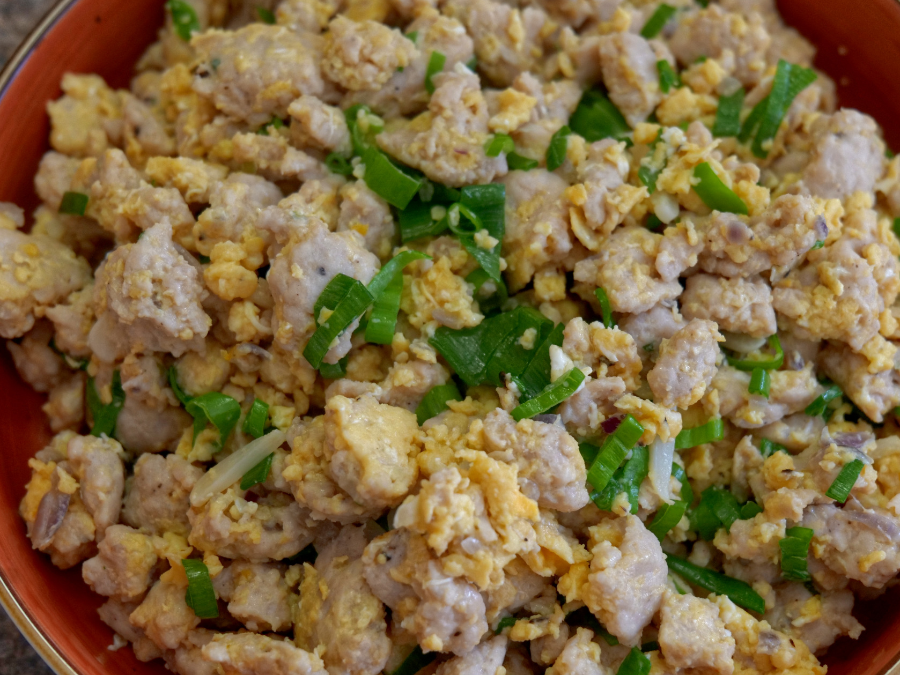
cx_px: 506
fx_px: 1716
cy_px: 343
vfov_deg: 22.3
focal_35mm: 66
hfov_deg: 29.4
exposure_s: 1/60
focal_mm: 60
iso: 3200
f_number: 7.1
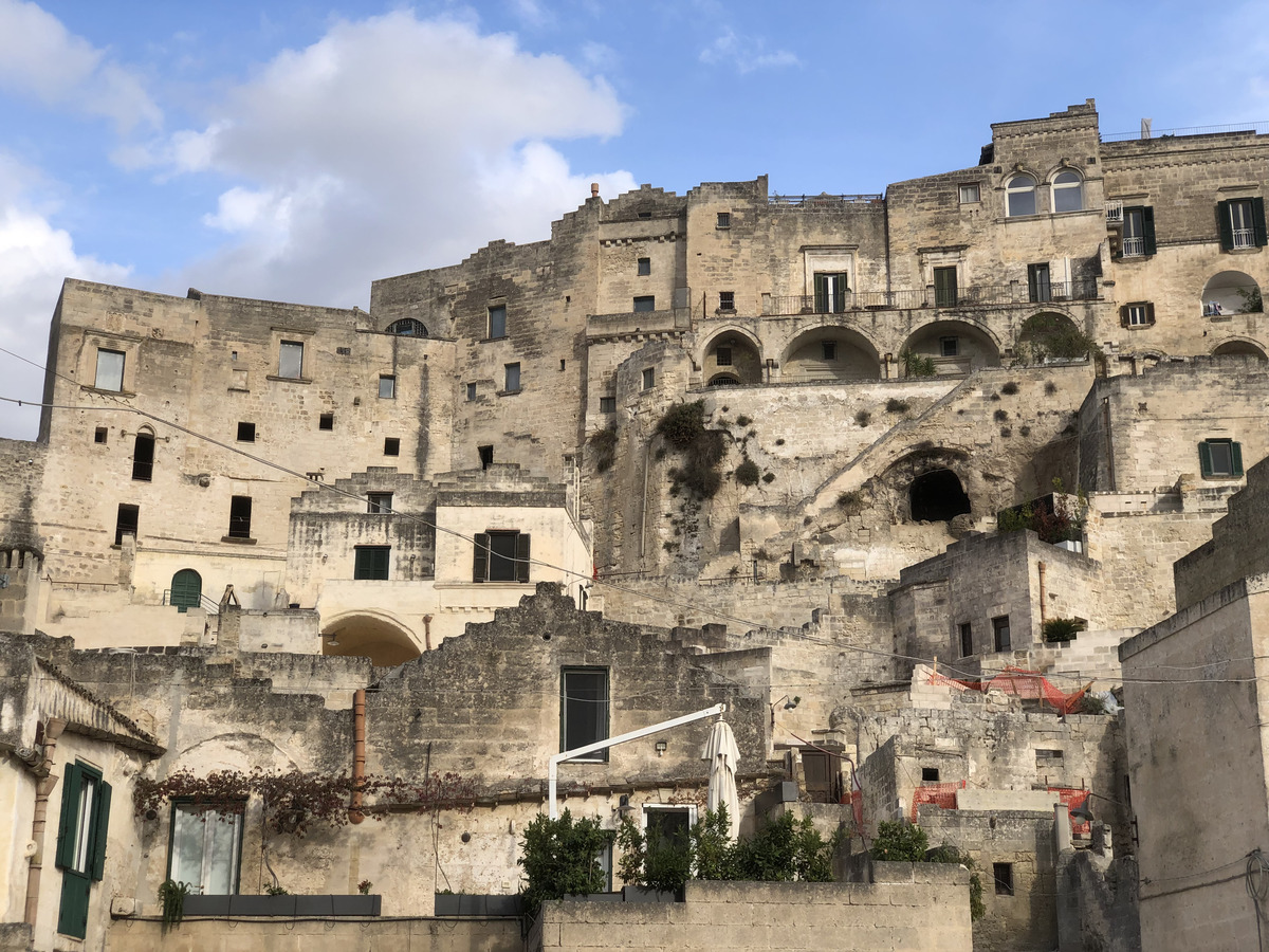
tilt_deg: +18.0
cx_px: 634
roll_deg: +0.4
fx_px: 1906
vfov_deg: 28.0
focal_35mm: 52
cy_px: 476
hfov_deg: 36.8
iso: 16
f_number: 2.4
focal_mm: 6
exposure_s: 1/540
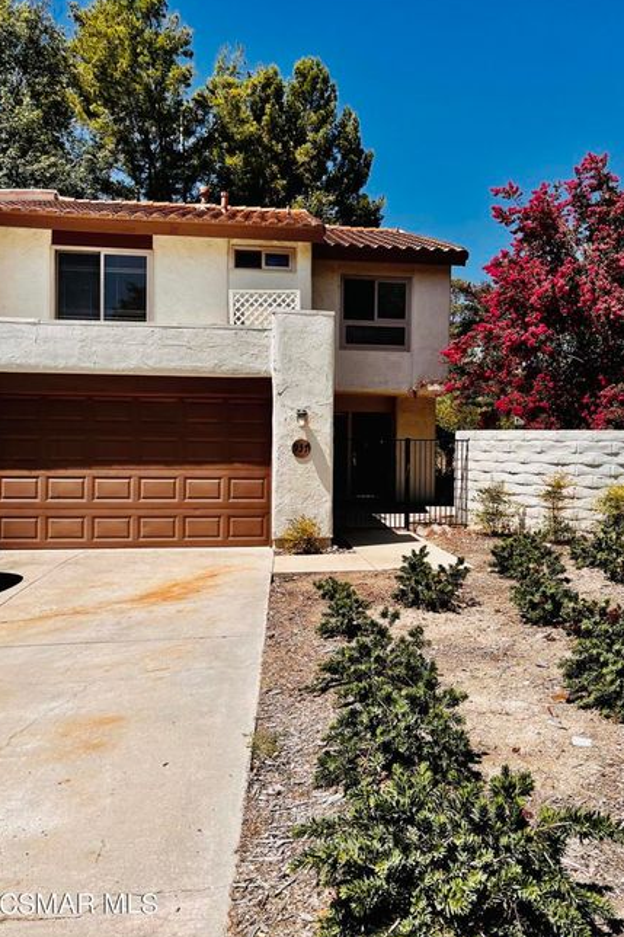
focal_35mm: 28
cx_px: 359
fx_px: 728
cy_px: 463
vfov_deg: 65.5
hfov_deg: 46.2
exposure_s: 1/5076
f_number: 1.5
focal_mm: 5.7
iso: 50
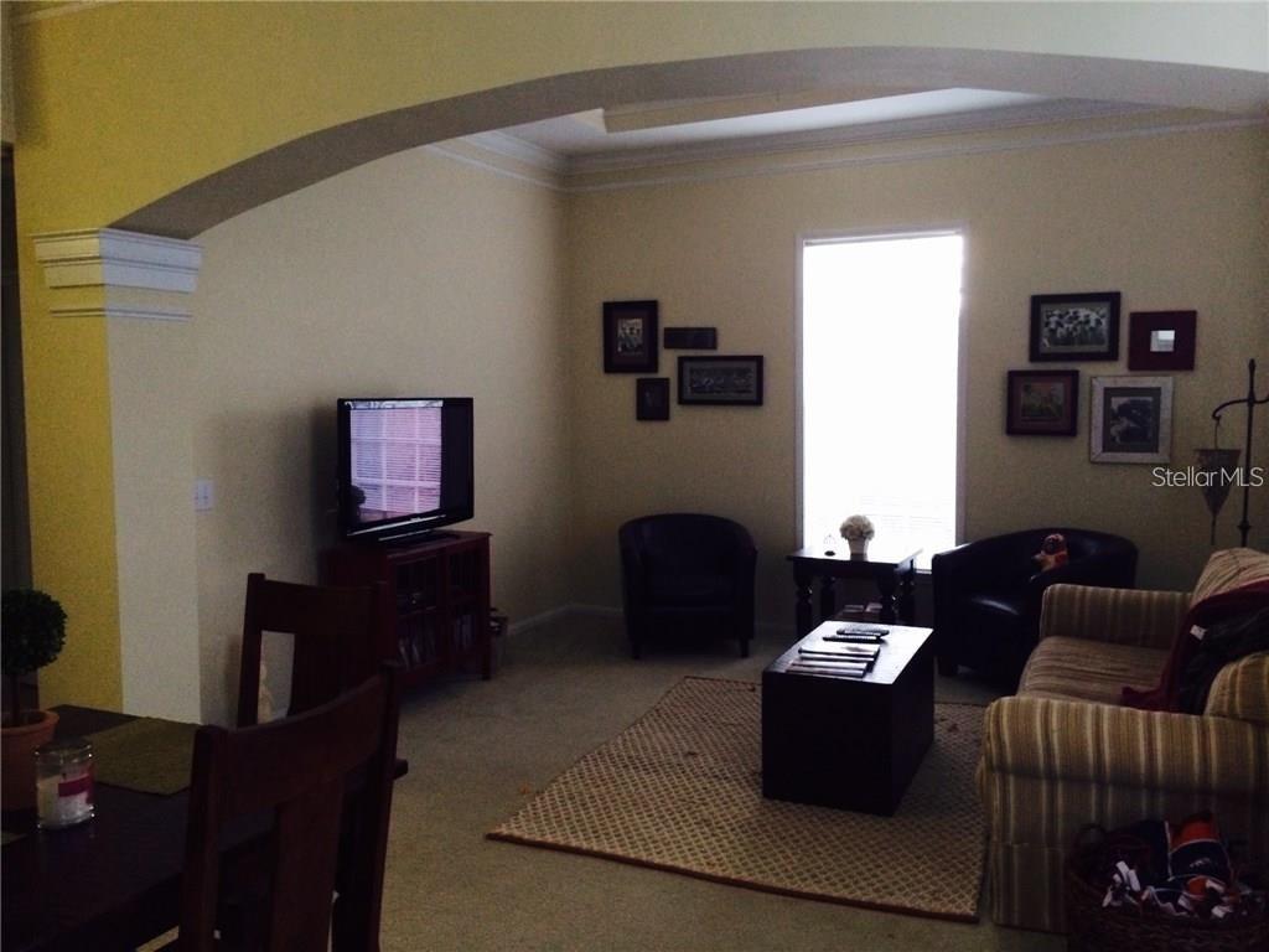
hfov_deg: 60.0
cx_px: 634
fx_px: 1100
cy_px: 476
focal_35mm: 30
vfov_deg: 46.8
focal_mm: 4.12
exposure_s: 1/20
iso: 320
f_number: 2.2
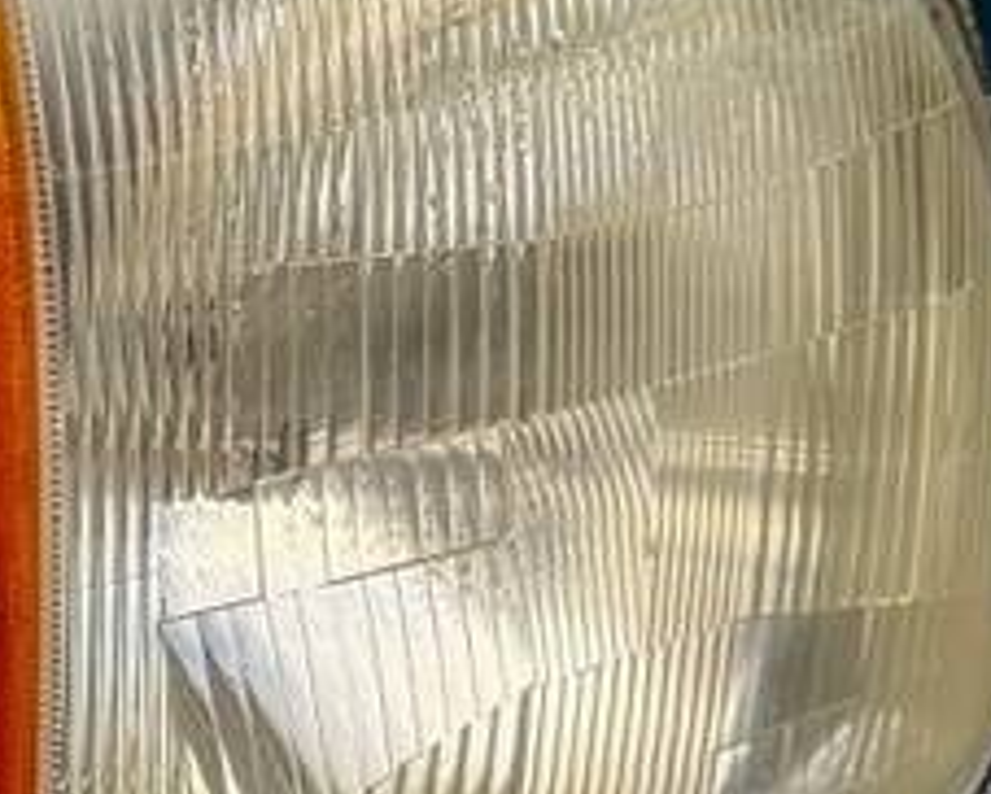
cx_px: -1043
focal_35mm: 132
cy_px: 380
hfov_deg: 12.6
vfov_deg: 11.7
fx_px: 3875
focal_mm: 6.76
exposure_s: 1/888
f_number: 1.78
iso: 80
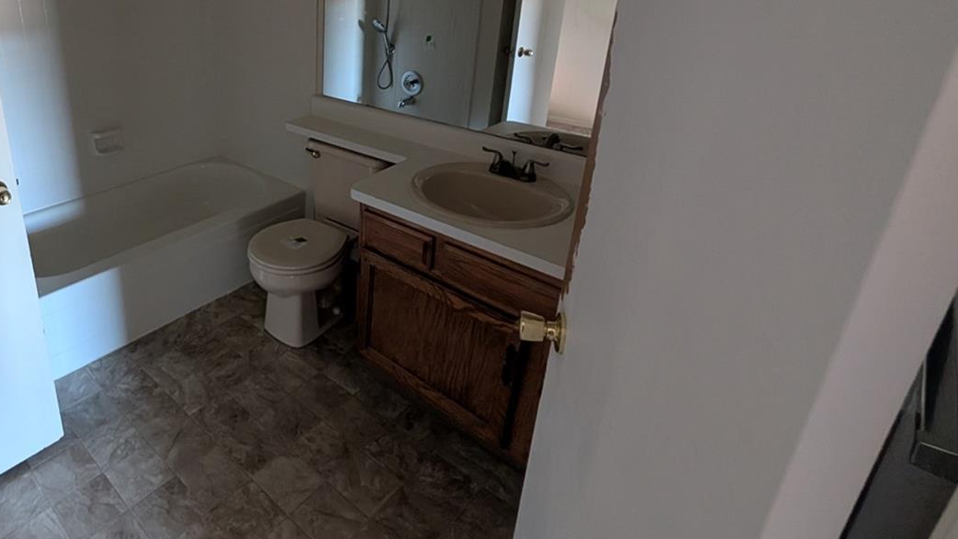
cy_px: 154
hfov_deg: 80.8
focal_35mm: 20
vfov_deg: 54.0
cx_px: 254
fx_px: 508
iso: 479
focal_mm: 2.02
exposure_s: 1/23.8
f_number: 1.7
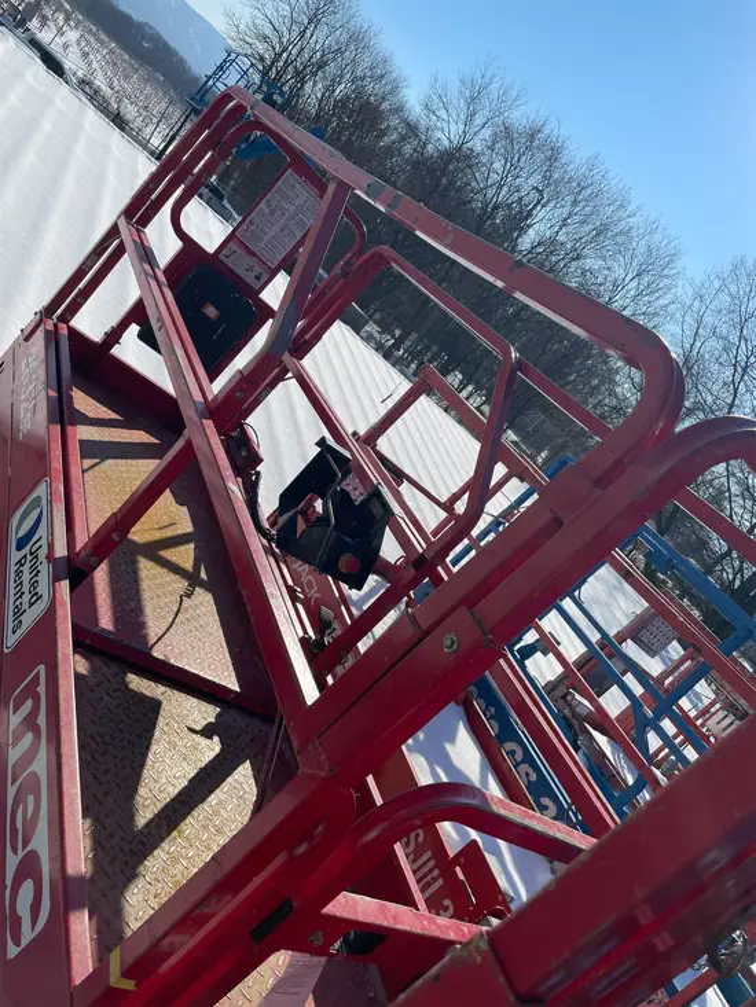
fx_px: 757
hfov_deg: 53.1
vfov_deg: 67.3
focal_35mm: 26
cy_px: 504
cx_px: 378
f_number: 1.6
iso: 32
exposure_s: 1/6135
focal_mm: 4.2
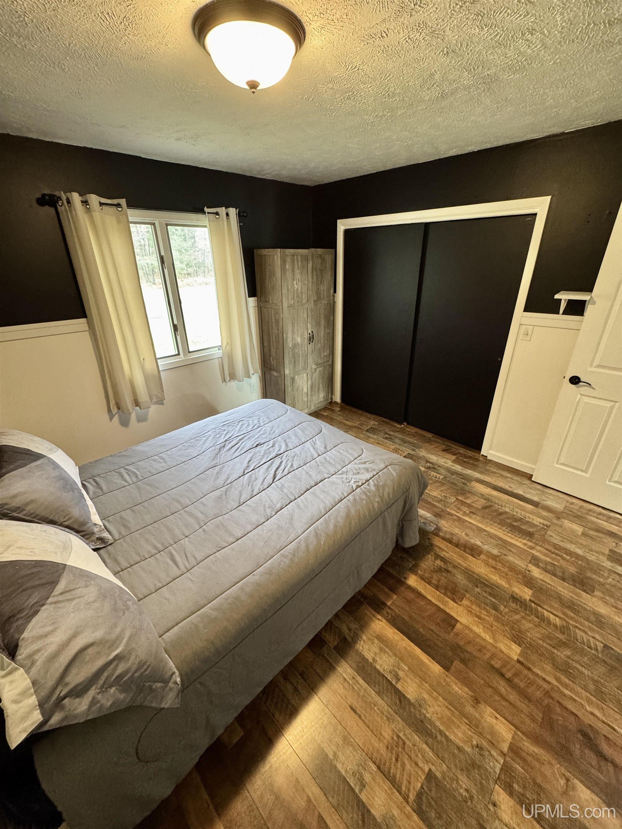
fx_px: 335
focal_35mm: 14
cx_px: 311
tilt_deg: -25.2
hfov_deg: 85.7
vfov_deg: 102.1
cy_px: 414
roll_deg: +2.2
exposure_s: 1/60
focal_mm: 2.22
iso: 500
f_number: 2.2
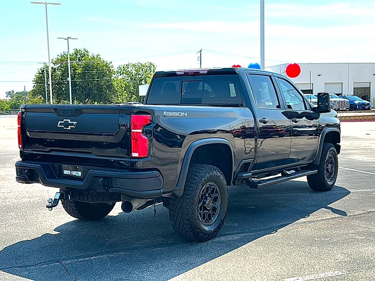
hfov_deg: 50.1
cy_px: 140
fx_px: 401
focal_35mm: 37
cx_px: 188
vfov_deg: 38.7
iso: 80
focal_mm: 6.86
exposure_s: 1/2604
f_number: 1.78
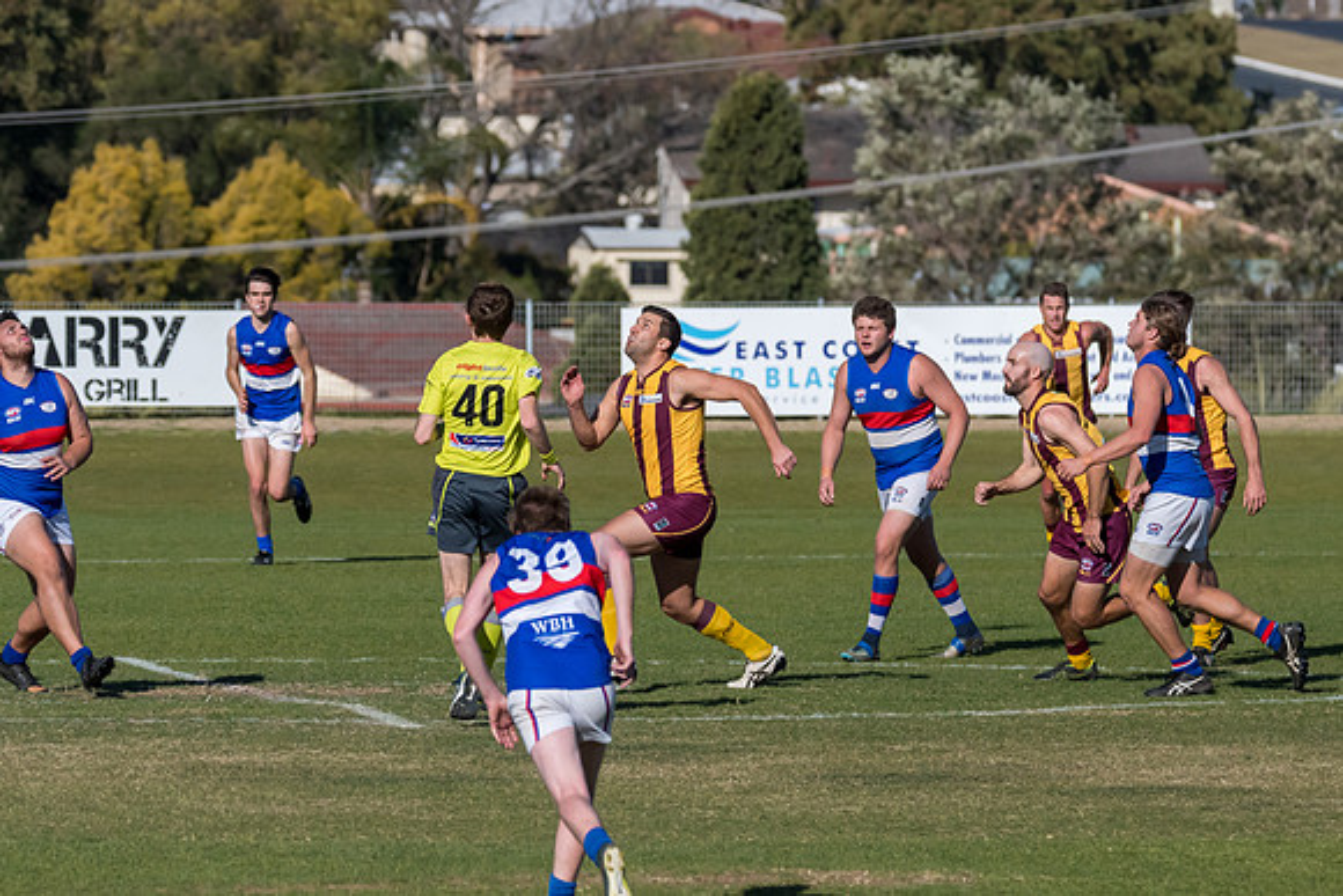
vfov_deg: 3.0
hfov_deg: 4.6
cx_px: 765
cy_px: 392
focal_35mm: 452
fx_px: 16852
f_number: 8
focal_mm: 260
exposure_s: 1/8000
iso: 800
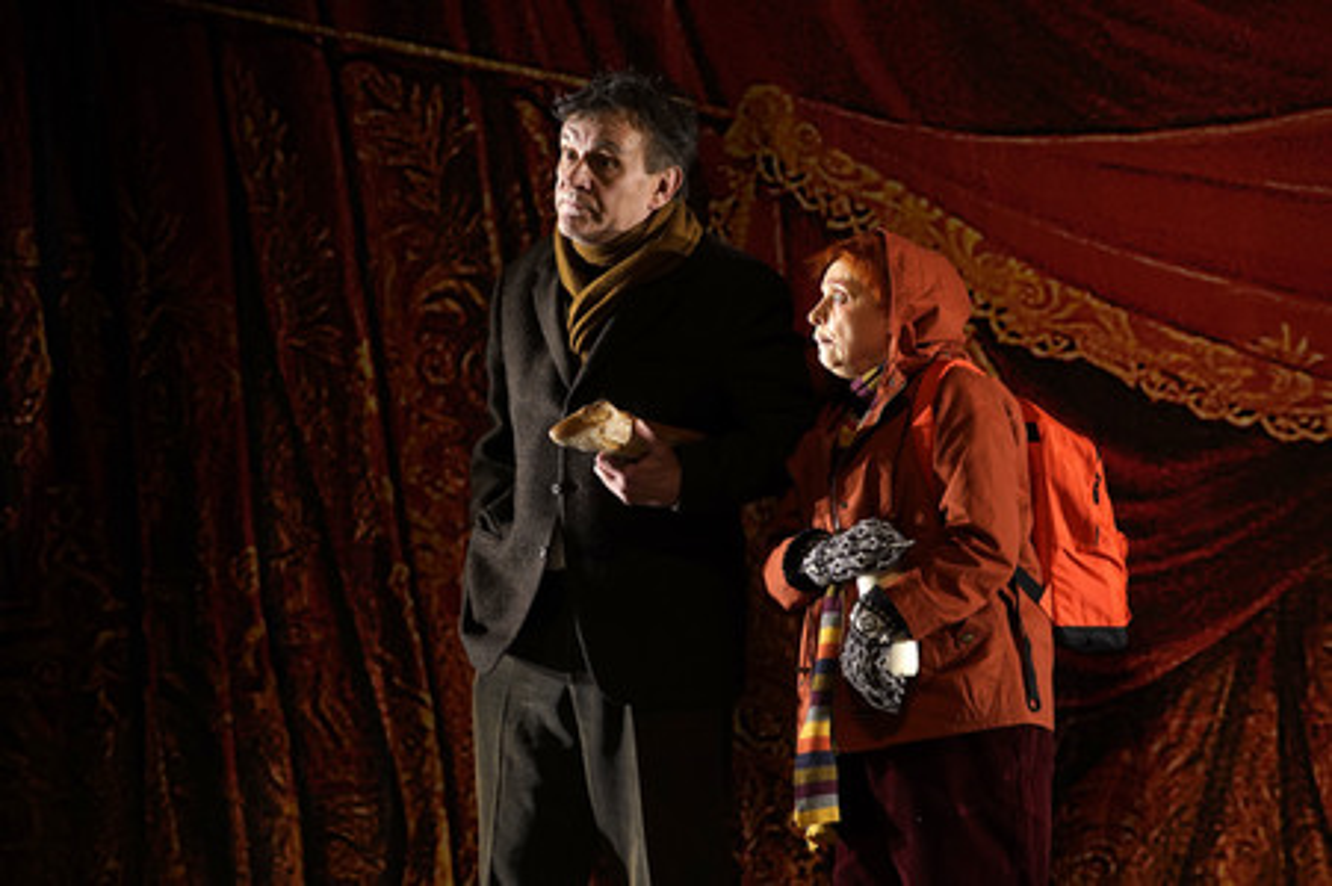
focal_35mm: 200
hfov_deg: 10.3
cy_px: 443
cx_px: 666
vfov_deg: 6.9
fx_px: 7394
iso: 1600
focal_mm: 200
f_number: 4
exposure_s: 1/250
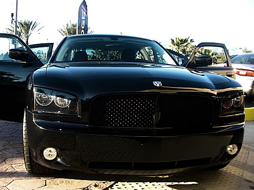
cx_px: 112
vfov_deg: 35.1
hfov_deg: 45.7
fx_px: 301
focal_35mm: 41
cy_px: 99
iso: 50
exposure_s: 1/100
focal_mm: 6.3
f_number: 2.8
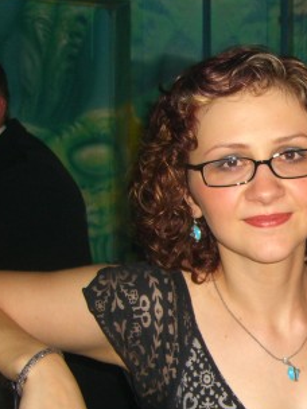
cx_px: 347
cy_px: 248
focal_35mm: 75
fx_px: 887
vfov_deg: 25.9
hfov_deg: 18.8
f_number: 2.8
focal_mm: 7.9
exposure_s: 1/60
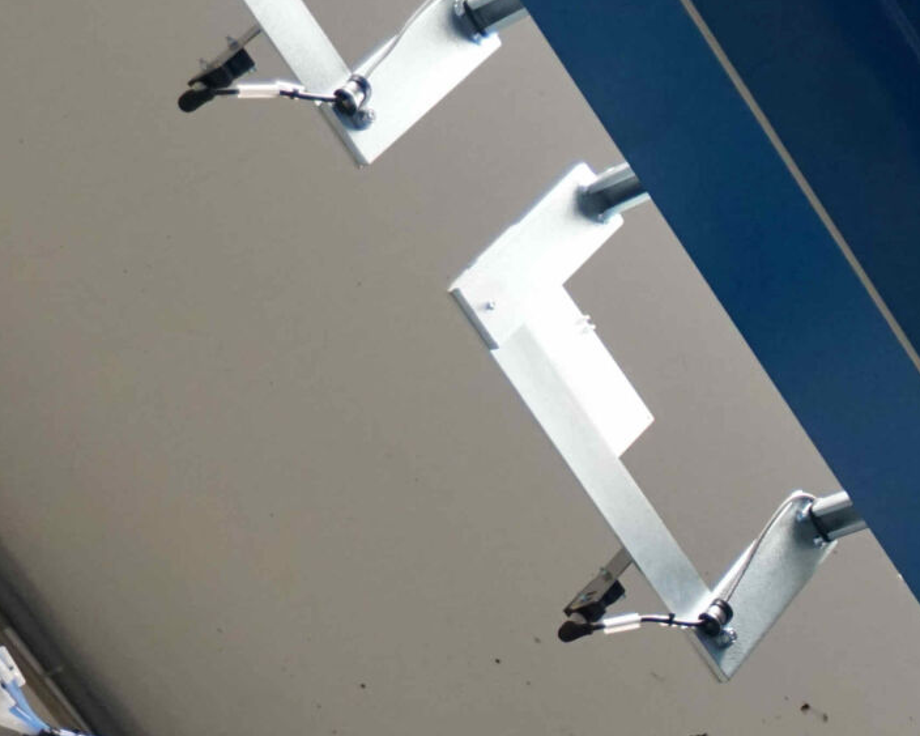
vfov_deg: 10.7
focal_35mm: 140
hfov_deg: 13.4
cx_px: 1108
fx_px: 3811
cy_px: 990
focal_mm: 28
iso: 1250
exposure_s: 1/160
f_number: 4
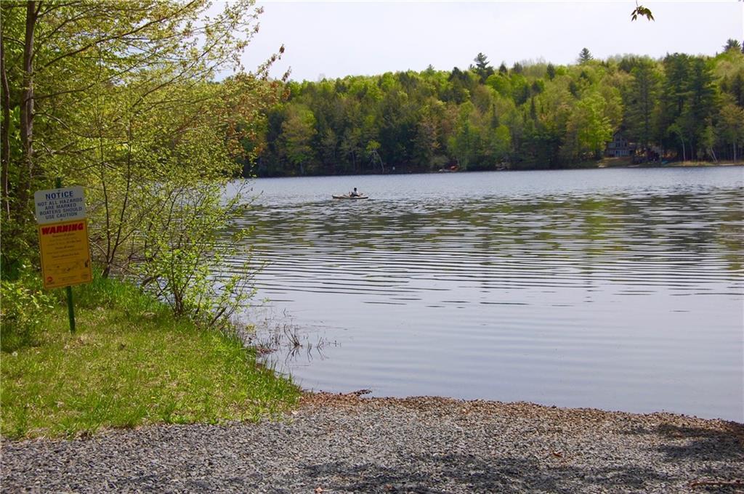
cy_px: 247
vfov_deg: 26.4
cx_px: 372
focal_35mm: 51
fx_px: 1053
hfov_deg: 38.9
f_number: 9
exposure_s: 1/320
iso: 200
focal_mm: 34
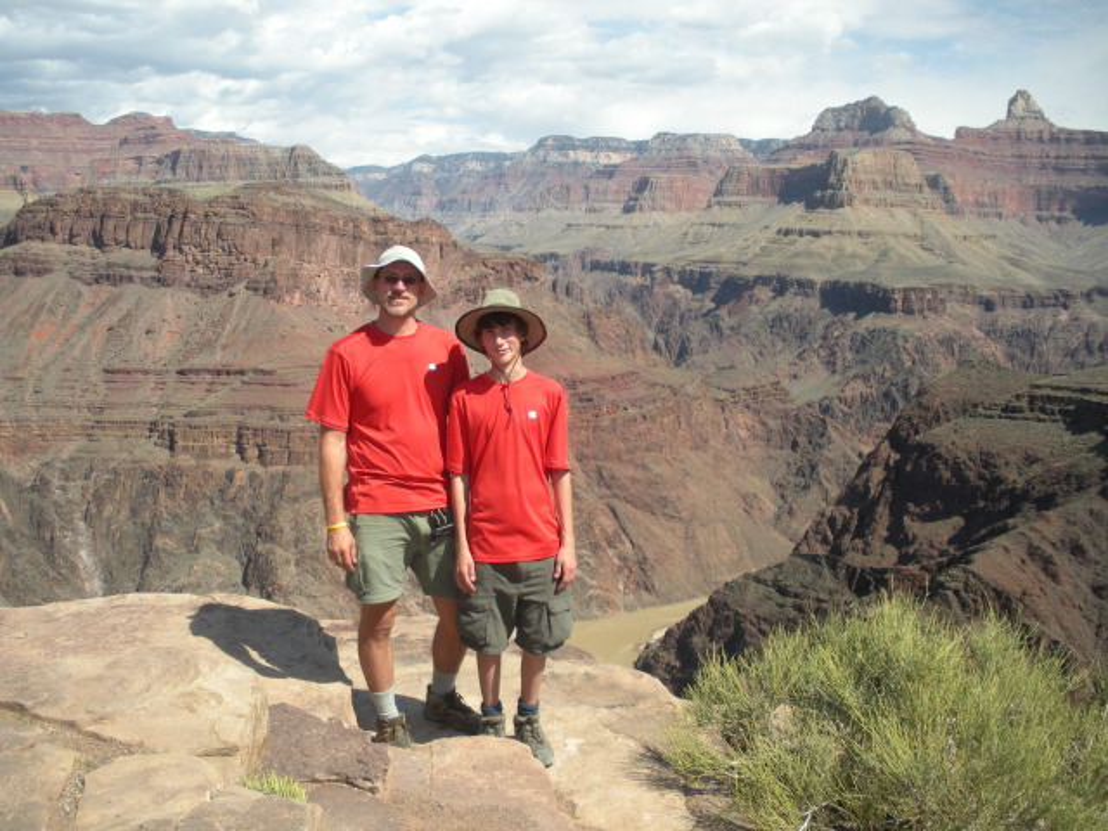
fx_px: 1152
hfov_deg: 51.4
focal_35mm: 36
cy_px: 416
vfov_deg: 39.7
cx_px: 554
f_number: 3.5
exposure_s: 1/874
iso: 88
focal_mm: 6.3
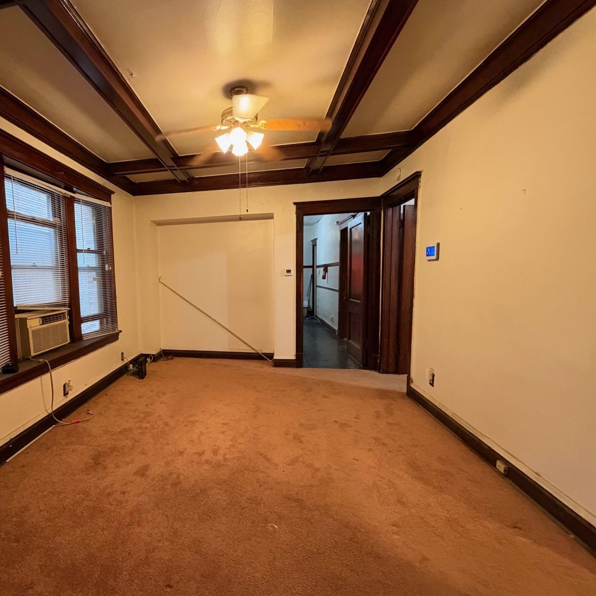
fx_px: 331
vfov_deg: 84.0
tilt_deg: -4.6
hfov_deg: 80.6
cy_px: 304
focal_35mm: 17
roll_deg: +1.5
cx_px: 189
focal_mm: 2.22
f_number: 2.2
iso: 640
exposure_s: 1/60
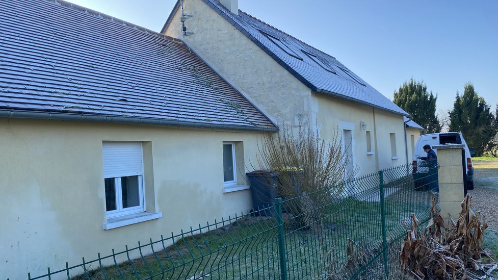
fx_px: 383
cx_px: 247
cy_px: 155
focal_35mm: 29
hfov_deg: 66.1
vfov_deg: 40.1
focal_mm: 4.25
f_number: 1.8
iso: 32
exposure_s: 1/728
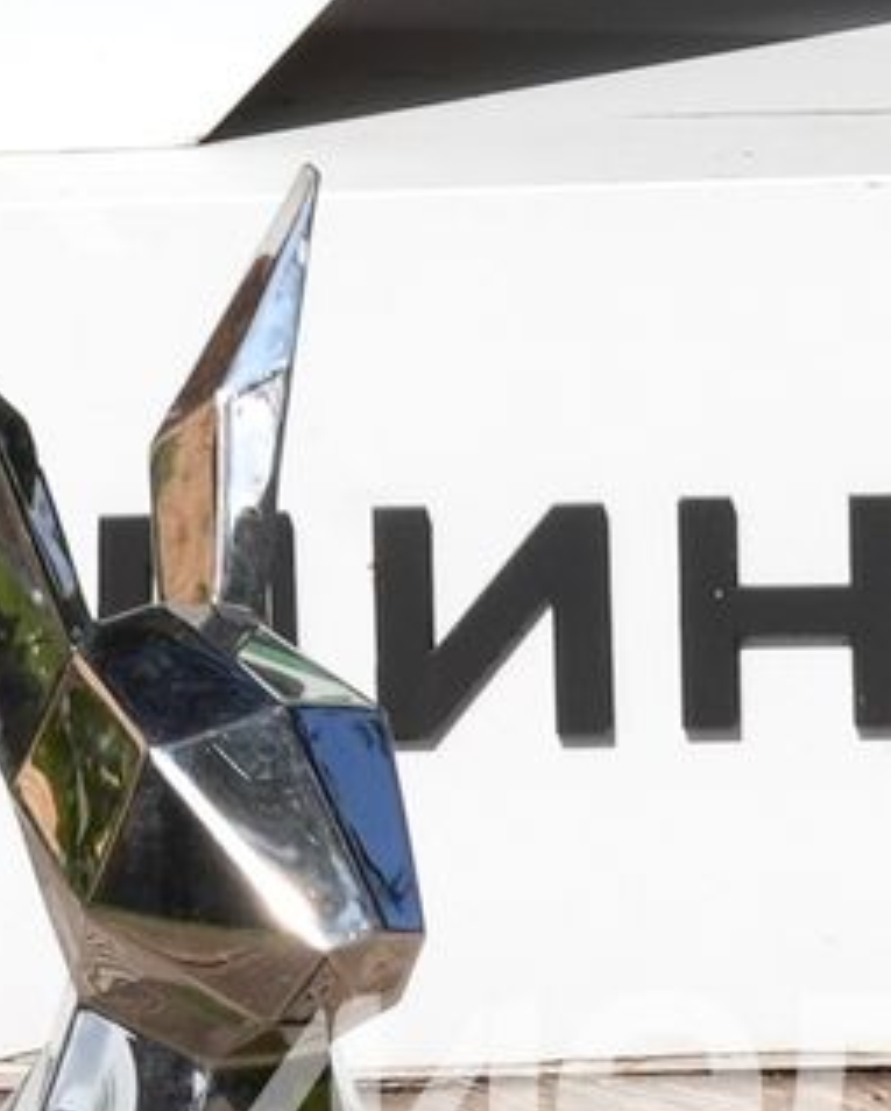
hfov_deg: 4.5
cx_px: -458
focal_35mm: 344
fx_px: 11323
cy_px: -1223
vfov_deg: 5.5
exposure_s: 1/125
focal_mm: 36
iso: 125
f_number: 16
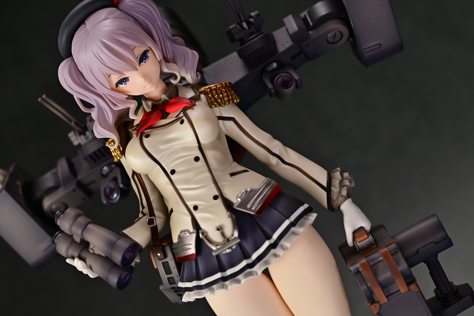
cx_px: 237
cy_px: 158
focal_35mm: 90
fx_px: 1185
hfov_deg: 22.6
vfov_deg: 15.2
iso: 100
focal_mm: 60
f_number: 5.6
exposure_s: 2
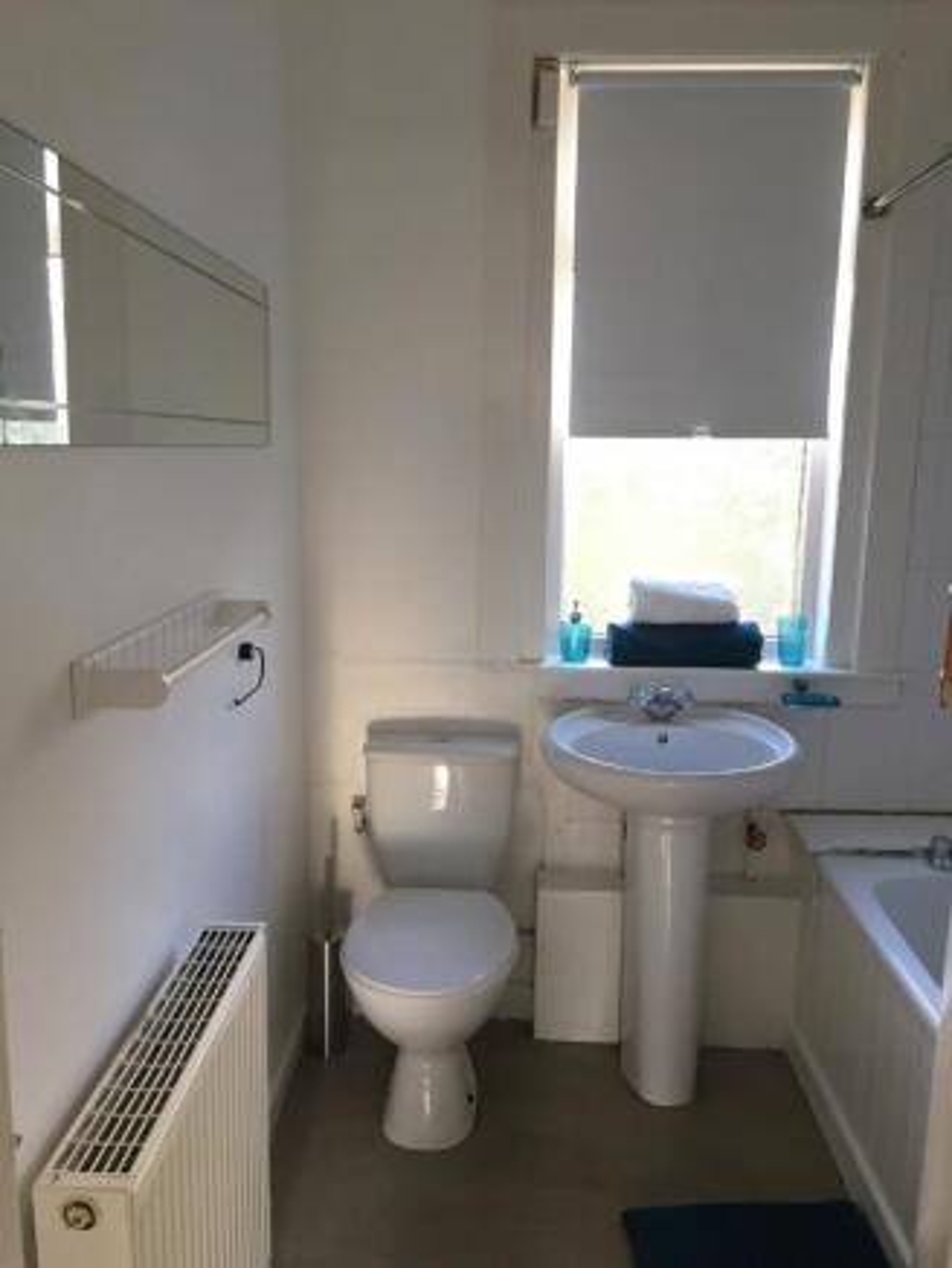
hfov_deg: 48.2
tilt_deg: -10.7
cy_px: 634
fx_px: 1063
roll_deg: -0.6
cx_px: 476
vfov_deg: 61.6
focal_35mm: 29
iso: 50
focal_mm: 4.15
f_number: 2.2
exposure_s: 1/33
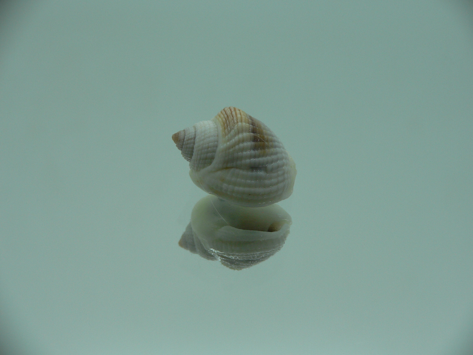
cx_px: 236
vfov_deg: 40.7
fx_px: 478
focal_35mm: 35
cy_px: 178
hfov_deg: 52.6
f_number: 2.8
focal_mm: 4.6
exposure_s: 1/80
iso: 80
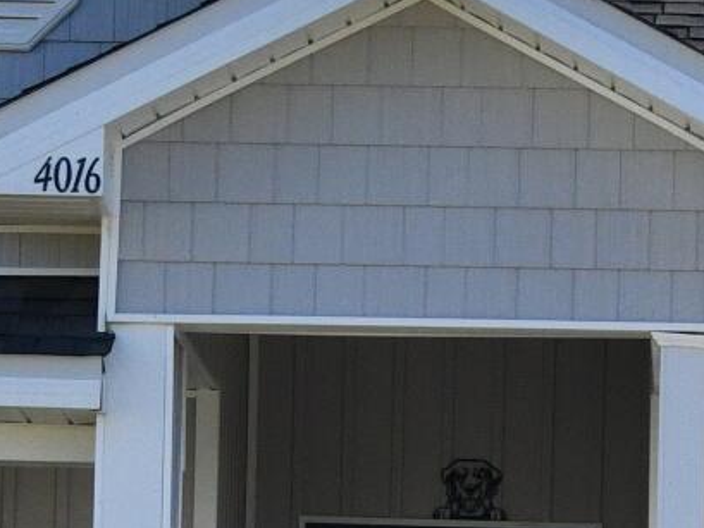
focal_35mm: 296
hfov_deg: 6.7
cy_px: 714
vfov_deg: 5.0
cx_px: 563
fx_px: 6022
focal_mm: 35
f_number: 4.5
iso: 800
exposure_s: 1/6400
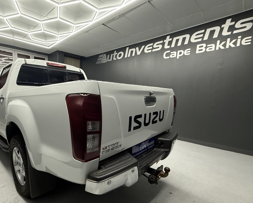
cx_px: 86
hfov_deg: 80.7
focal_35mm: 19
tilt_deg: -7.7
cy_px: 119
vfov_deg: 70.3
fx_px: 142
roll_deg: -0.7
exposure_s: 1/100
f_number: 2.2
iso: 320
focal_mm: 2.22
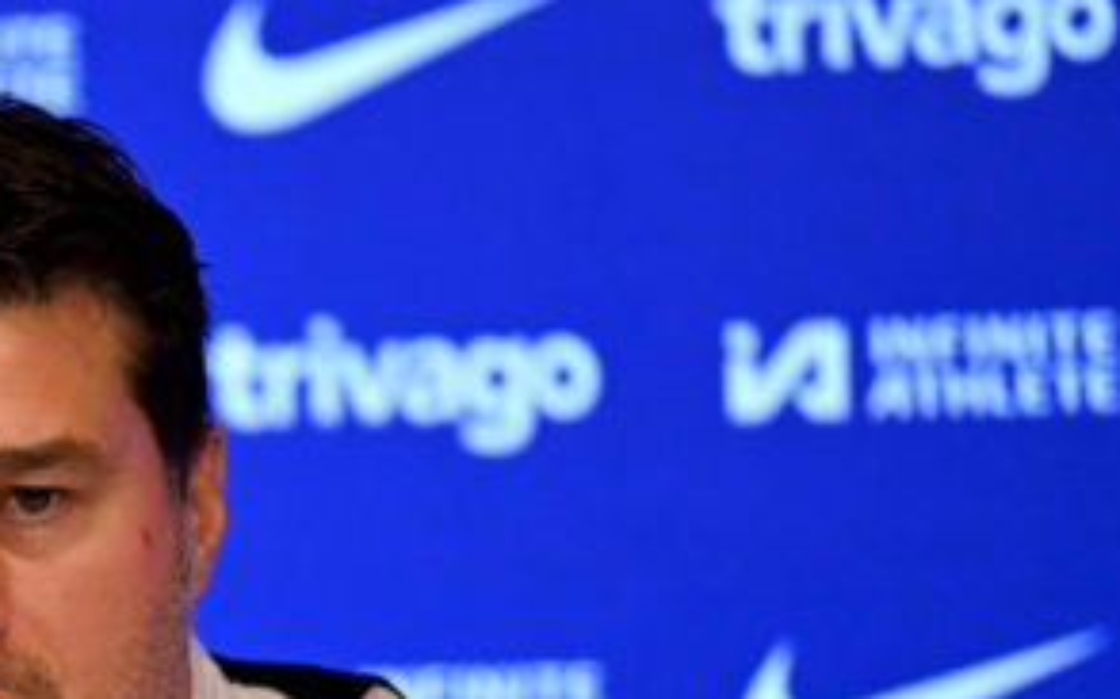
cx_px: -19
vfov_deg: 2.6
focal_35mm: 496
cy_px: 833
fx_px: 15137
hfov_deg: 4.2
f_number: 2.8
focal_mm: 190
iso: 2500
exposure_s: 1/400
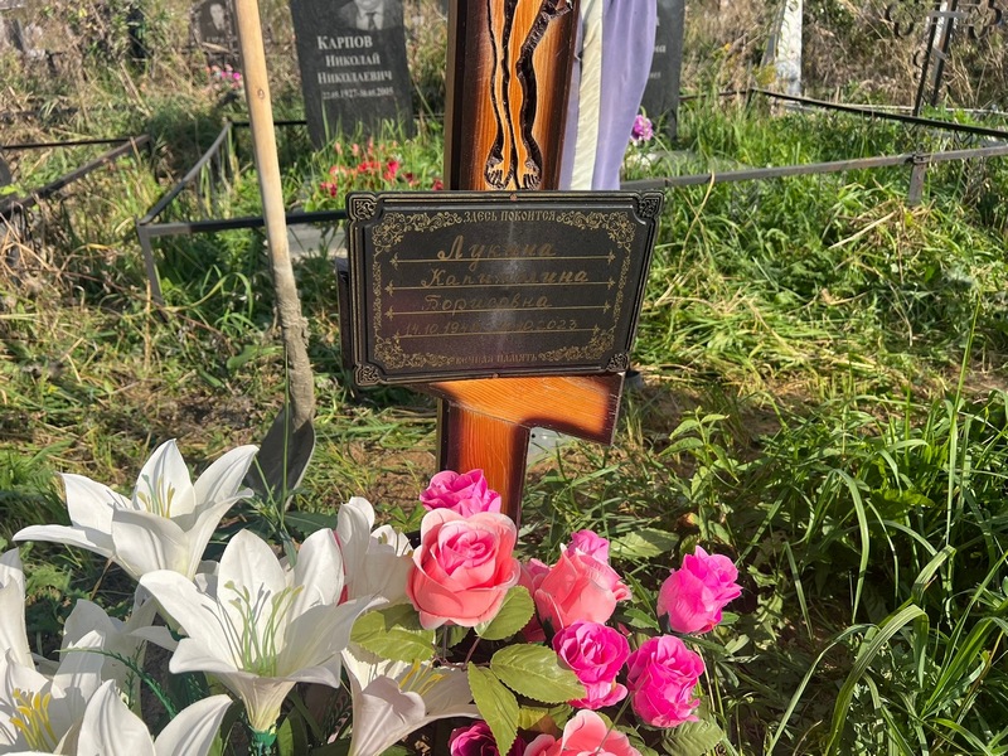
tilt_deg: -26.4
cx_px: 504
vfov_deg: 53.1
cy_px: 378
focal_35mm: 26
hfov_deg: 67.3
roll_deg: +0.2
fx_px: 757
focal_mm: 5.7
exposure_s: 1/2762
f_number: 1.5
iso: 50
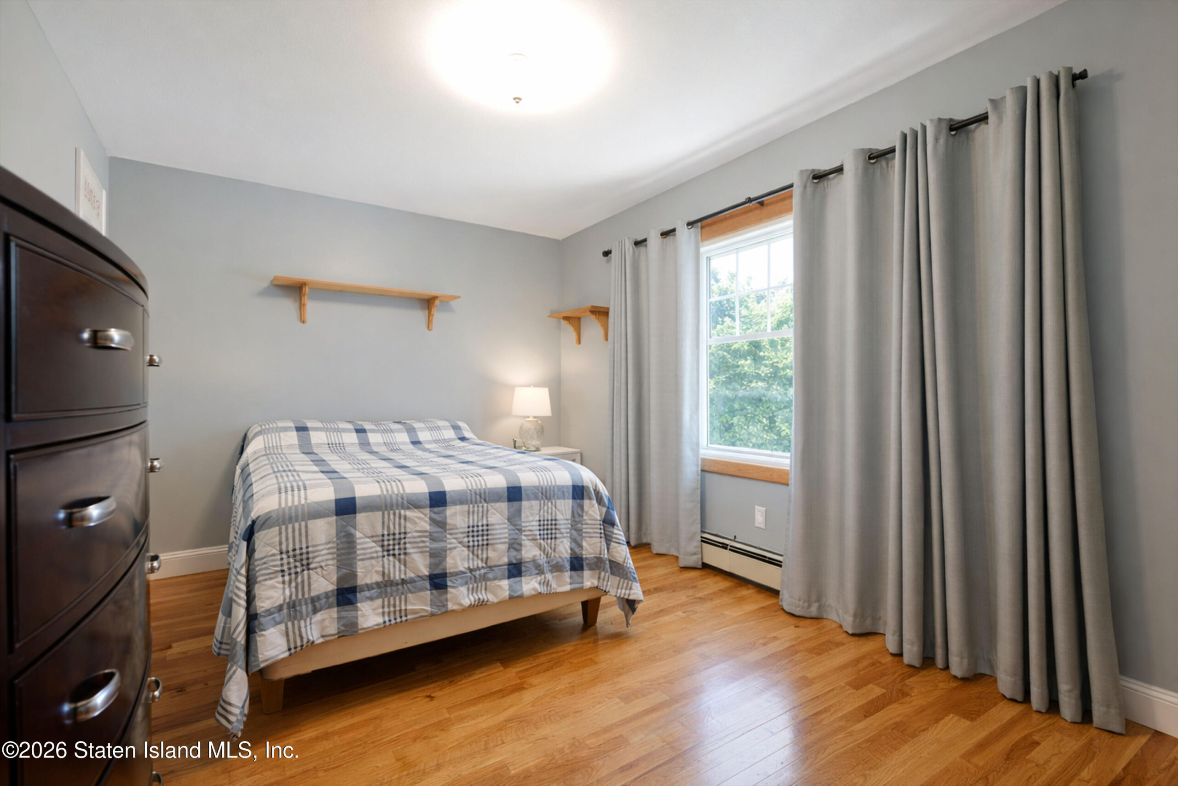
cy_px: 393
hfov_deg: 96.7
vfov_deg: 73.8
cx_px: 589
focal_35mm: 16
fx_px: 524
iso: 64
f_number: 4
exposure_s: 1/8
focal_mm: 16
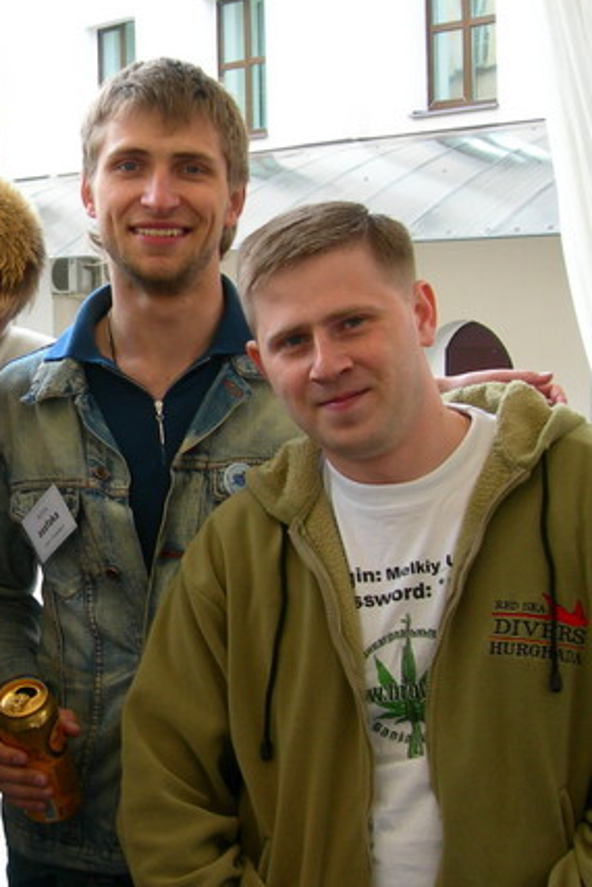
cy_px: 480
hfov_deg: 18.2
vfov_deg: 28.1
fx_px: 1774
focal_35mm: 72
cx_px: -79
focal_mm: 7.8
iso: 50
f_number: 2.8
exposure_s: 1/93.3
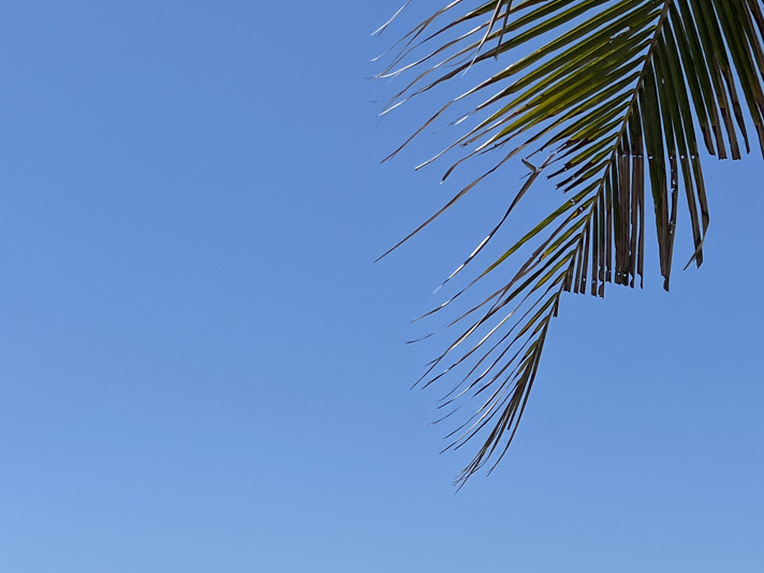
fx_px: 1611
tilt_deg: +11.6
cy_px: 425
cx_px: 516
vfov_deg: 20.0
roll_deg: +0.8
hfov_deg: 26.5
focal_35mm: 73
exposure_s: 1/6173
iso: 50
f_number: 1.6
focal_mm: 5.1
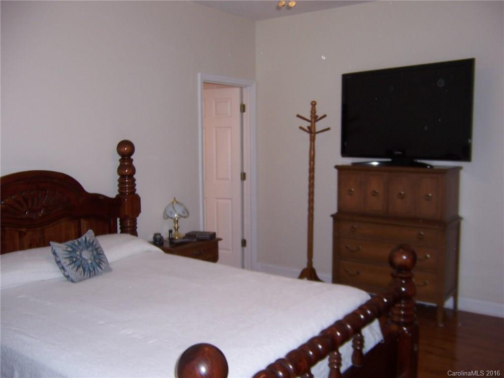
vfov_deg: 42.9
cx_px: 252
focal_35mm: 33
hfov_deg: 55.4
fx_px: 480
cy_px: 189
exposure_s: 1/60
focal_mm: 5.5
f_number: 2.8
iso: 80
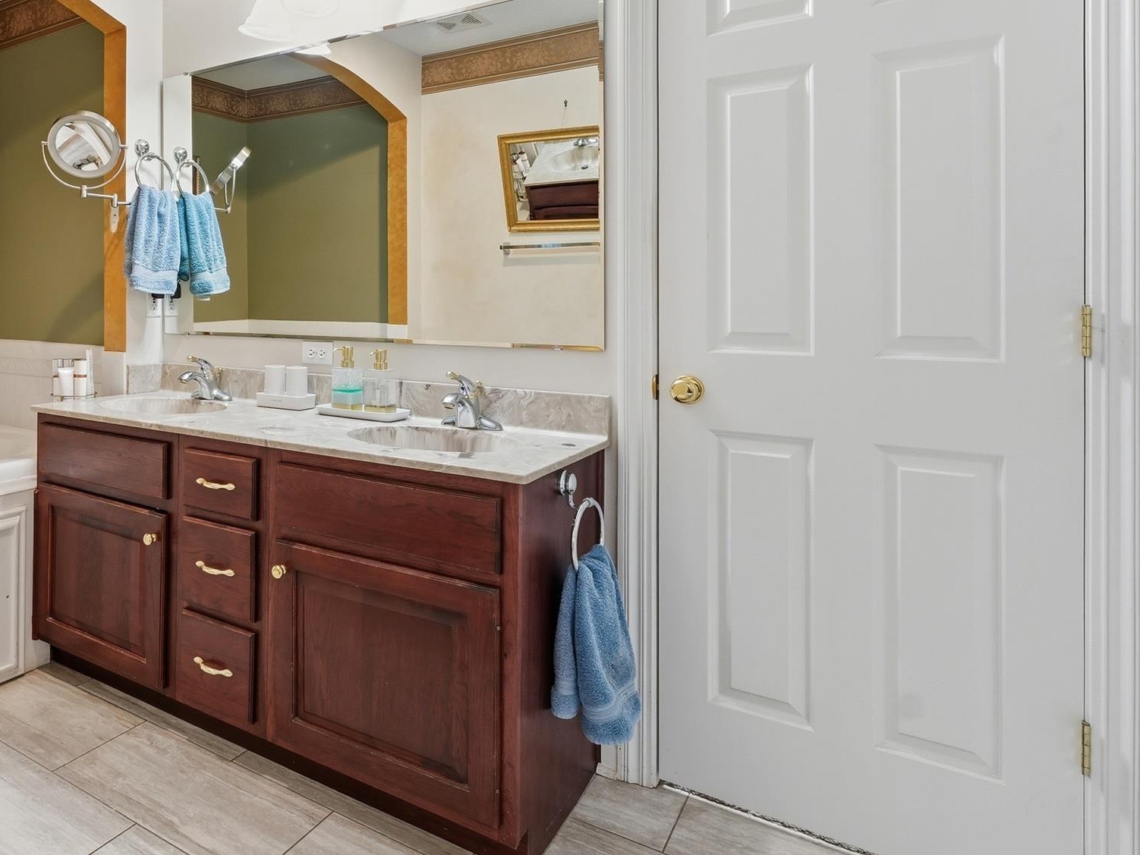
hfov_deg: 67.0
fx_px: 791
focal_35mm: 24
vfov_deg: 55.9
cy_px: 305
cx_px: 284
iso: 250
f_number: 10
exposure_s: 1/13
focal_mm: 10
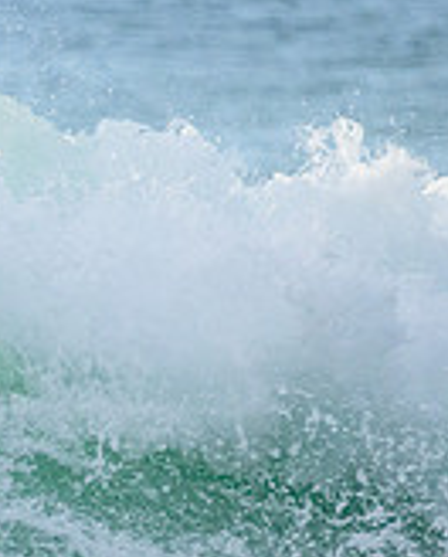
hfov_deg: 0.7
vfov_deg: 0.9
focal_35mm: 2086
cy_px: 318
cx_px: -451
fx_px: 34445
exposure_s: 1/1250
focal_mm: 630
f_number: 11
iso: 4000
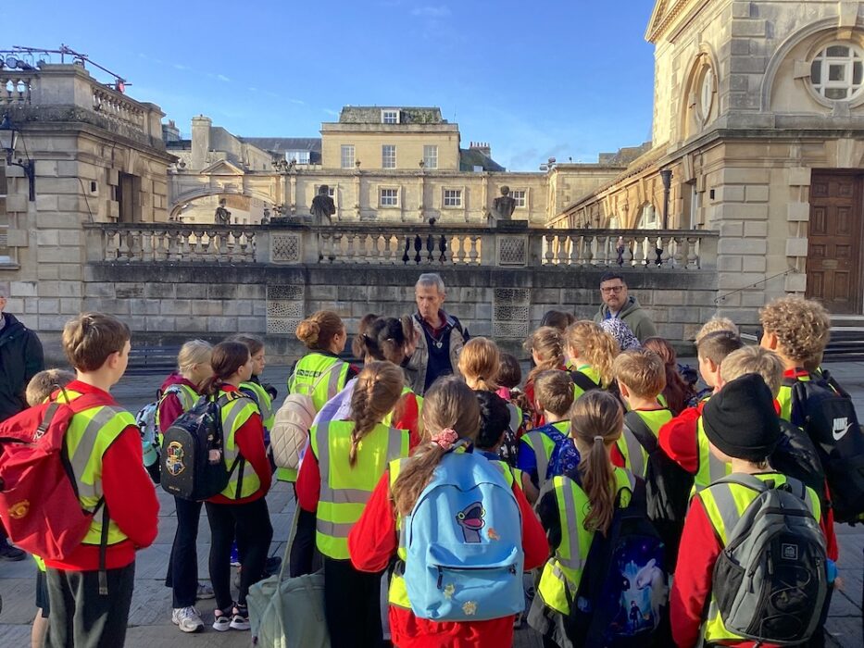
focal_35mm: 31
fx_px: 774
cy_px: 324
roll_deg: +0.0
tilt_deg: -5.3
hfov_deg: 58.3
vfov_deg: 45.5
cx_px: 432
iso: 25
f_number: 2.4
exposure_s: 1/283
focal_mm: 3.3
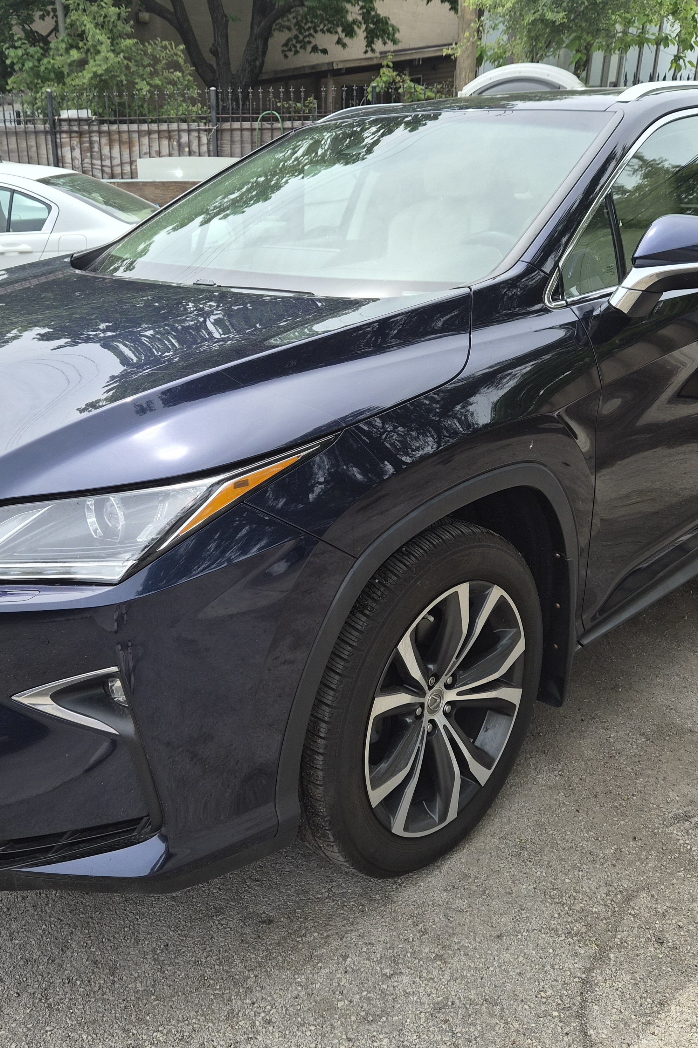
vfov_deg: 58.7
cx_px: 309
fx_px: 931
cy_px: 524
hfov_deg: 41.0
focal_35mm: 32
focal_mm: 5.4
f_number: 1.8
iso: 80
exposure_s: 1/2224
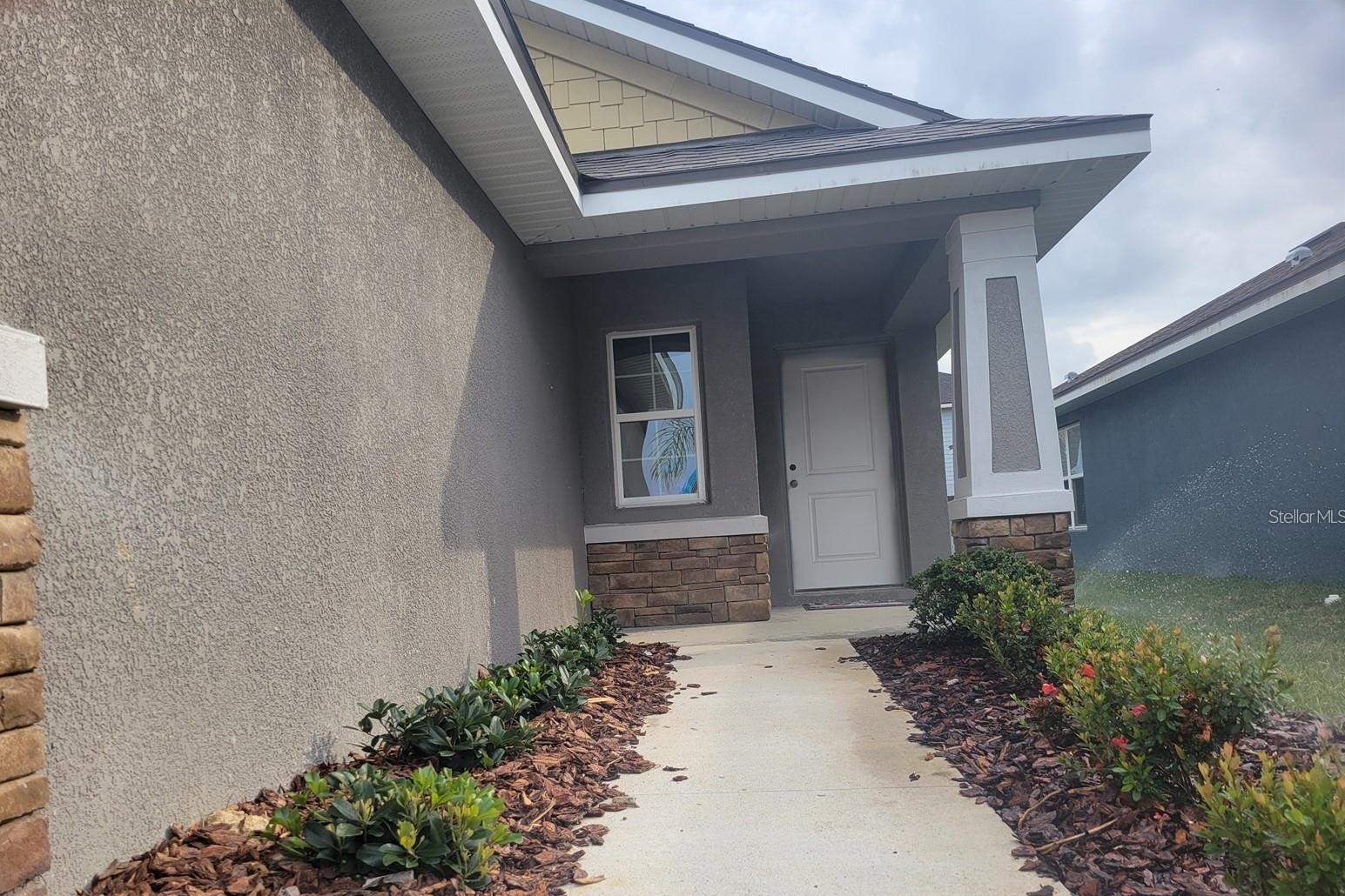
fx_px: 1046
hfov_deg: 65.5
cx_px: 655
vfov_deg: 46.3
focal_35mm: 28
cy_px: 516
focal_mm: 5.4
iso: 40
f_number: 1.8
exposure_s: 1/900
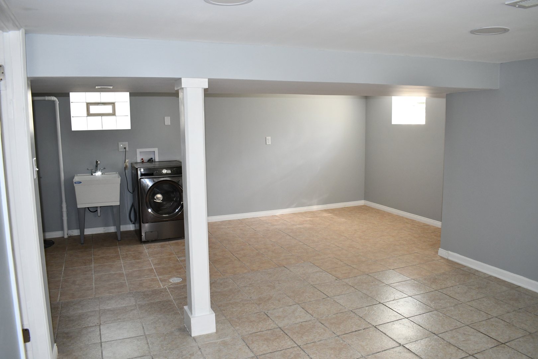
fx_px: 403
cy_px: 180
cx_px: 269
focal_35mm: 27
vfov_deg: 47.9
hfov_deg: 67.4
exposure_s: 1/100
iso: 800
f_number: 5
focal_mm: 18
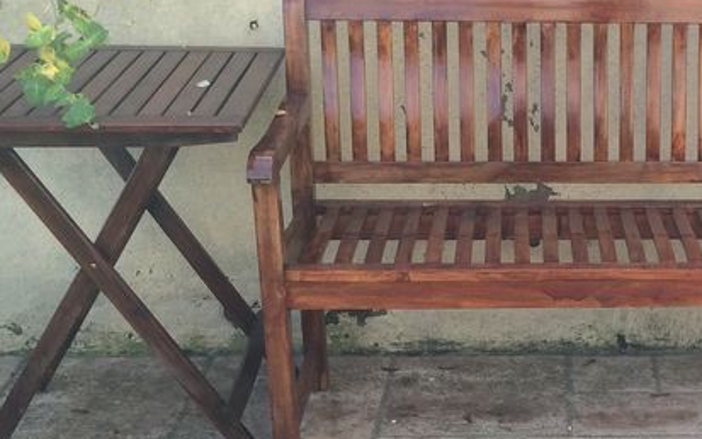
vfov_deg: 16.9
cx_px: 646
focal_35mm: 77
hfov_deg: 25.9
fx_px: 1473
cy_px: 323
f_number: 2.2
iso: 32
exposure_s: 1/250
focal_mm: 4.12
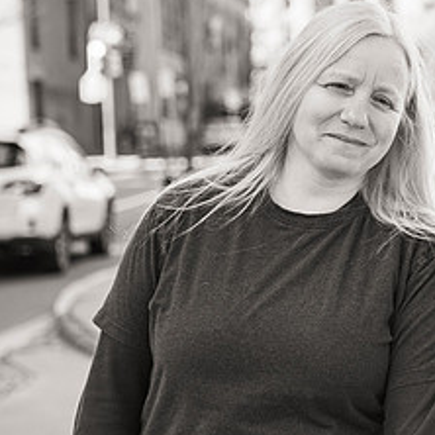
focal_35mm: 138
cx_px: 504
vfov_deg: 12.7
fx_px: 1962
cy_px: 209
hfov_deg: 12.4
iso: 400
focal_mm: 62
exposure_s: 1/640
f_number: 4
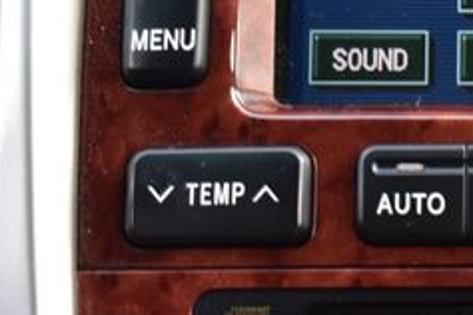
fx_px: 2128
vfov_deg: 8.4
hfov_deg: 12.3
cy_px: -70
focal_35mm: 162
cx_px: 615
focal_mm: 40
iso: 400
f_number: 7.1
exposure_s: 1/25
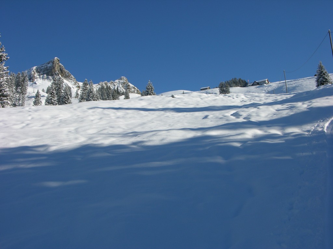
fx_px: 404
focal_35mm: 42
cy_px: 124
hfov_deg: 44.8
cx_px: 166
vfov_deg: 34.3
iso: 50
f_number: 6.5
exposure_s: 1/342
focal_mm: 10.7
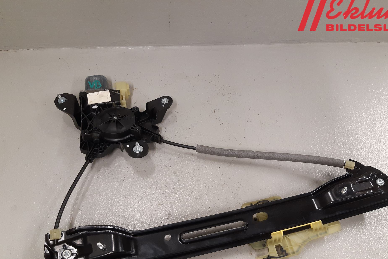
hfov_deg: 61.8
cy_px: 157
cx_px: 211
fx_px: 323
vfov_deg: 43.4
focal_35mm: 30
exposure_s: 1/50
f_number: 1.7
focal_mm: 3.93
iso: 160
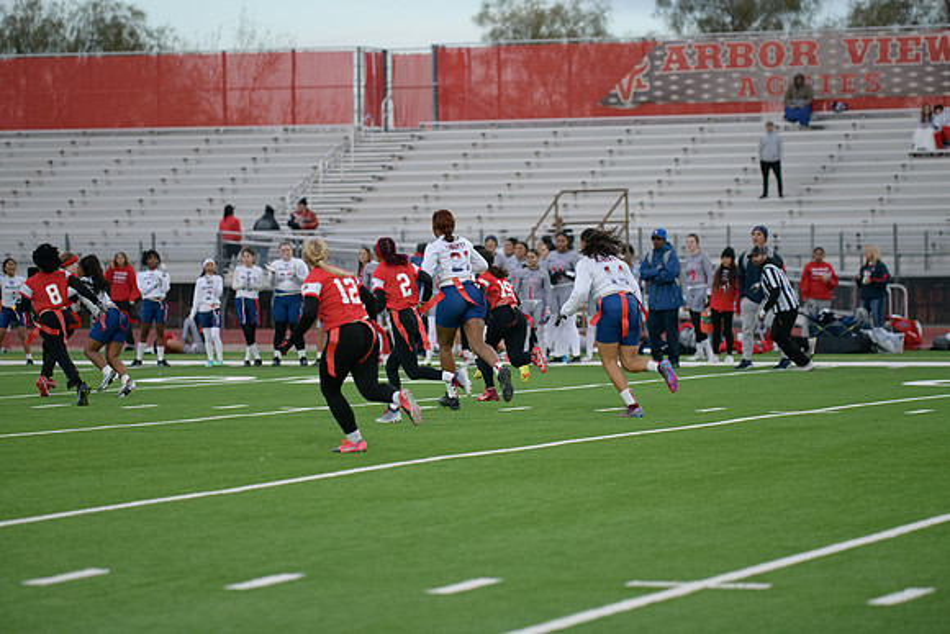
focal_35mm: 145
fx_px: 3827
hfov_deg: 14.2
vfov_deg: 9.5
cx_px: 475
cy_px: 317
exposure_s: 1/3200
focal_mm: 145
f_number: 2.8
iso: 3200
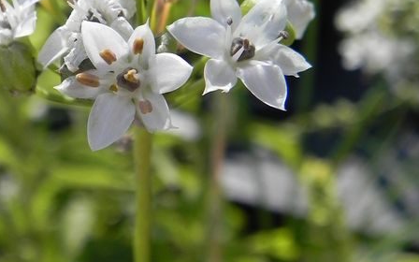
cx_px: 139
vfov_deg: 18.6
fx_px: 799
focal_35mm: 70
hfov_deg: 29.2
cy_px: 120
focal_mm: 6.6
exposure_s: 1/1000
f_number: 3.2
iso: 160
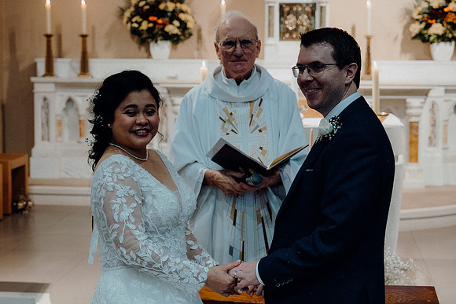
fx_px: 950
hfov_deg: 27.0
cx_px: 228
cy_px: 152
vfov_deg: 18.2
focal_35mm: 75
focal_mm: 50
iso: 2000
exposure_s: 1/160
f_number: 3.5
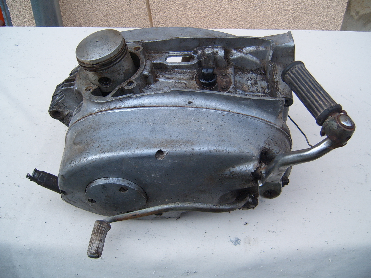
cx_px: 186
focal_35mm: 37
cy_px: 139
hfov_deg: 50.1
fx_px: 397
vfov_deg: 38.7
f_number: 2.9
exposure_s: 1/125
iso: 63
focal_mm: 6.2
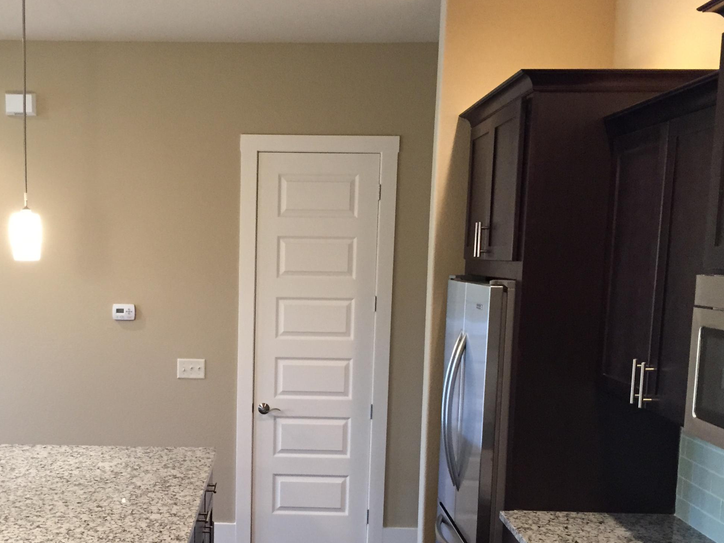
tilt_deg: -9.6
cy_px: 389
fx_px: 941
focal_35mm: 45
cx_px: 243
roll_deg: -0.9
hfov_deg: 41.5
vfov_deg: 31.8
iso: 200
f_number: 2.2
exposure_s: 1/30
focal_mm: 4.15
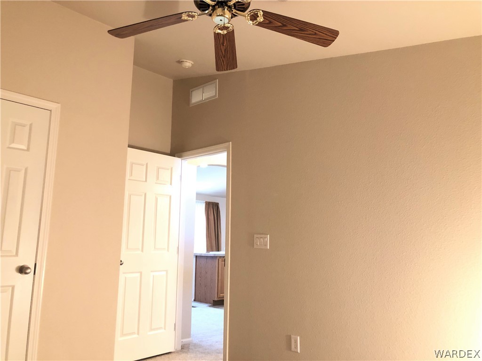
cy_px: 180
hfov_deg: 63.4
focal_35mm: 28
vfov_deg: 49.7
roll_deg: -0.8
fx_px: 390
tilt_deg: +7.4
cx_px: 241
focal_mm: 3.99
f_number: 1.8
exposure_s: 1/7
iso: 100
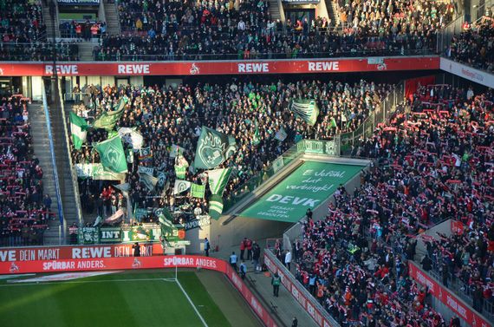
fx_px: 2156
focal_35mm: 158
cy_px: 164
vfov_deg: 8.7
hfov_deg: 13.1
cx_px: 247
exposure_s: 1/250
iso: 450
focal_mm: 105
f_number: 5.6
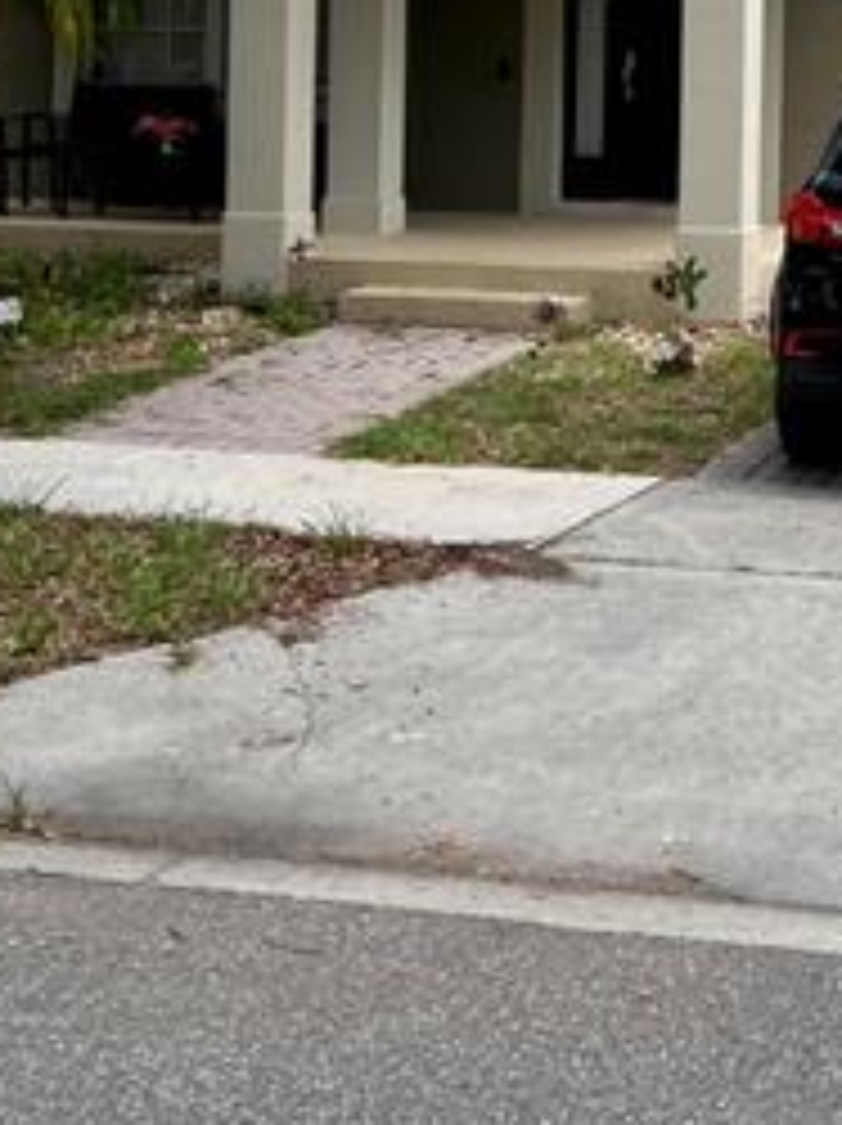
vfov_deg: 23.5
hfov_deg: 18.0
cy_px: 32
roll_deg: -1.0
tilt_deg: -0.2
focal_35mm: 80
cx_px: 801
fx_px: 2599
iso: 50
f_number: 1.5
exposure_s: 1/1972
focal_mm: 5.7
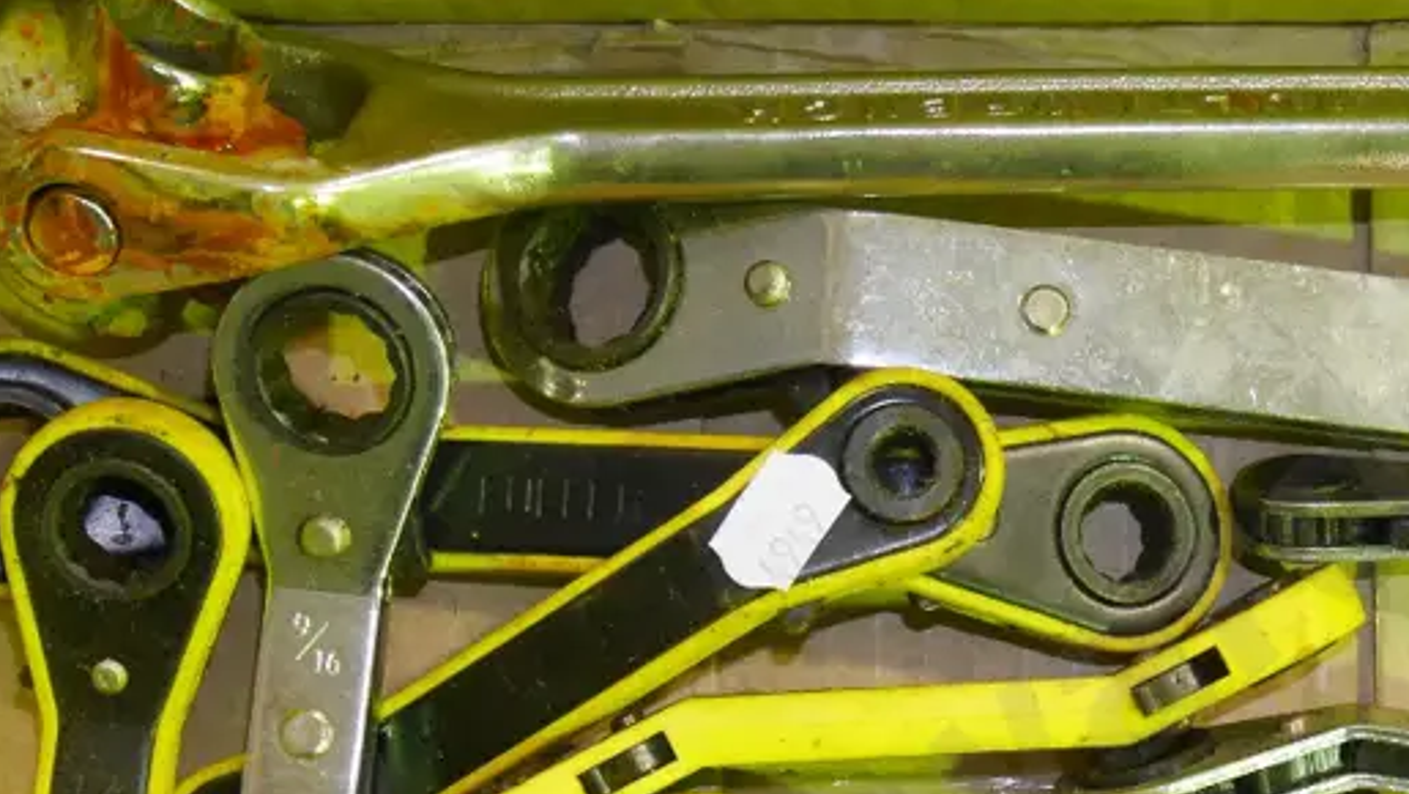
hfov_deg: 26.9
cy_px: 754
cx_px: 1029
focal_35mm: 78
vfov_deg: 15.3
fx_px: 2915
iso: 3200
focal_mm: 18
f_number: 4.2
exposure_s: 1/60
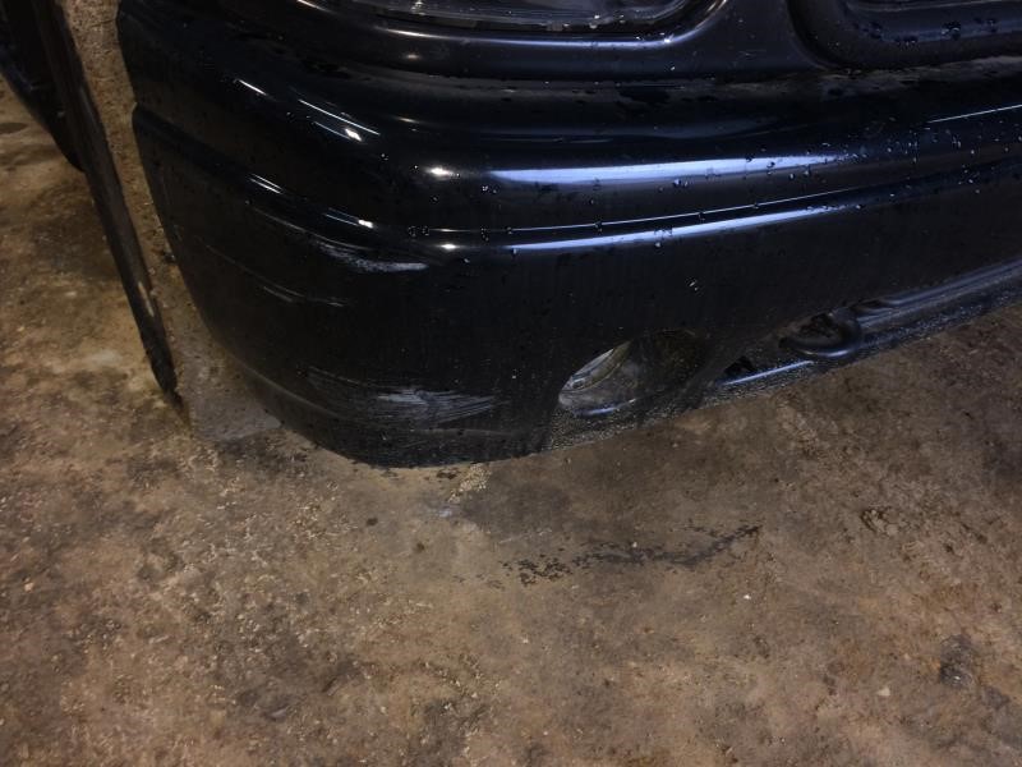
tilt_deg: -35.7
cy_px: 384
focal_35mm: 29
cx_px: 511
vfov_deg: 48.2
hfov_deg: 61.7
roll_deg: +0.3
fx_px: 856
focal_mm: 4.15
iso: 64
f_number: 2.2
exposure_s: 1/20
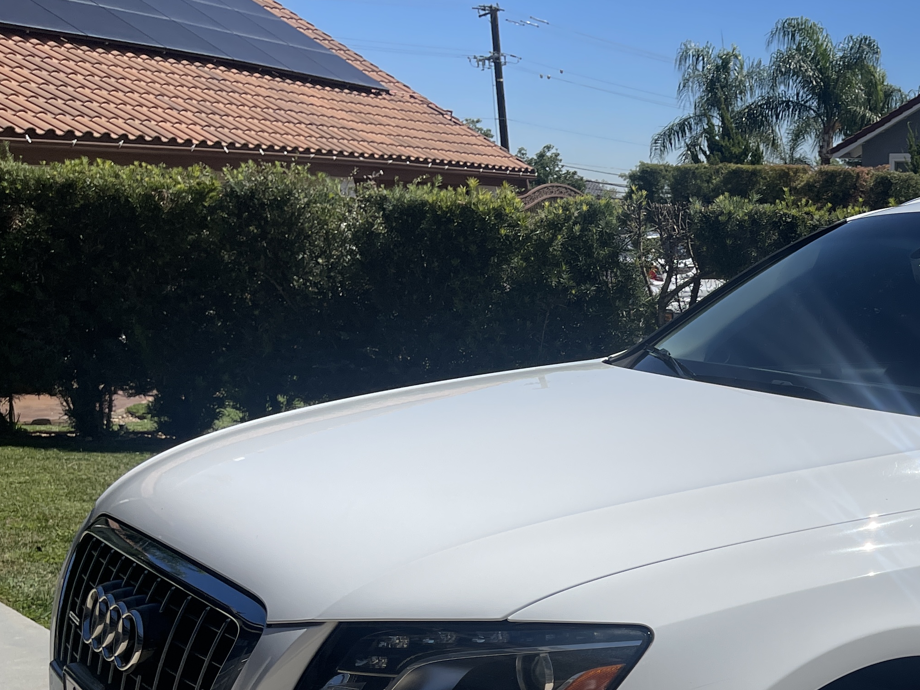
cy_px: 681
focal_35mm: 52
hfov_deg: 33.9
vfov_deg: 26.6
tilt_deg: -18.7
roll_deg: -0.7
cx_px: 903
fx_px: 1382
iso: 32
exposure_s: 1/7407
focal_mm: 5.1
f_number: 1.6
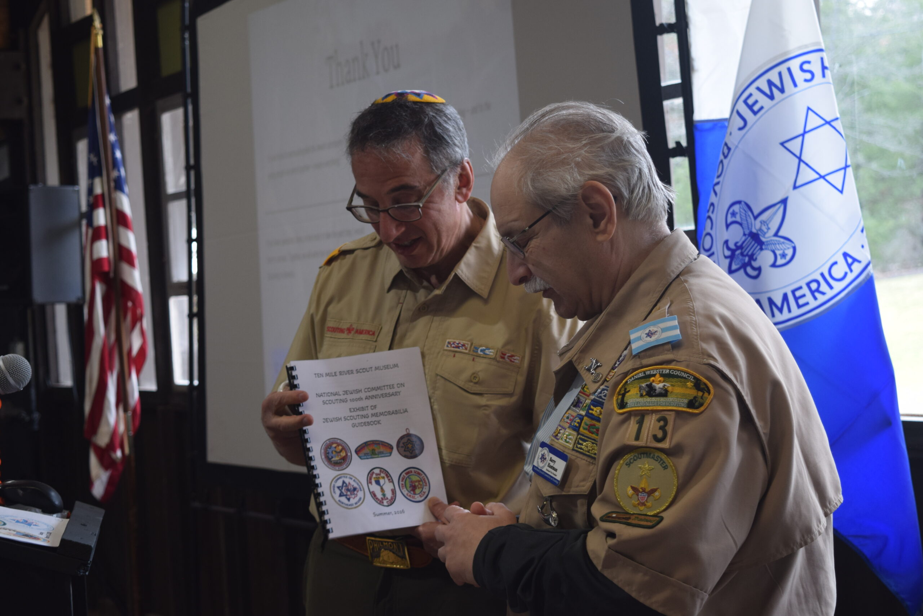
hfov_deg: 28.1
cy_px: 308
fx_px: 1846
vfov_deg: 18.9
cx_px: 462
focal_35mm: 72
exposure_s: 1/80
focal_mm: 48
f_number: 5.3
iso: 400
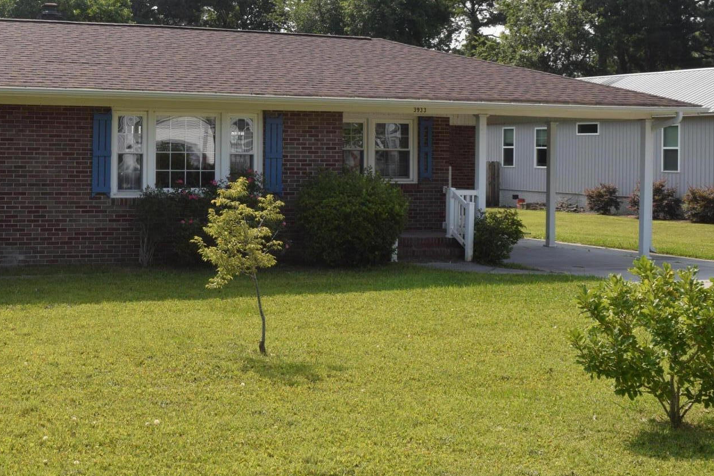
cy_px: 115
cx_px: 180
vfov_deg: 22.5
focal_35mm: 60
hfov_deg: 32.9
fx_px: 1186
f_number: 11
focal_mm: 25
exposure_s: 1/200
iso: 100
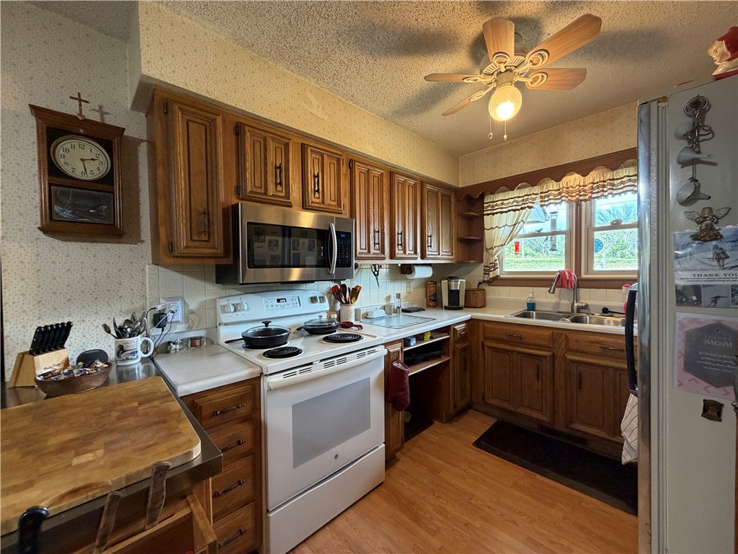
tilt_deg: -1.6
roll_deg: +0.8
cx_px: 369
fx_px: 298
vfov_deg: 85.7
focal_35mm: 14
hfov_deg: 102.1
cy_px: 277
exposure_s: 1/60
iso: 320
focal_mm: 2.22
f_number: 2.2
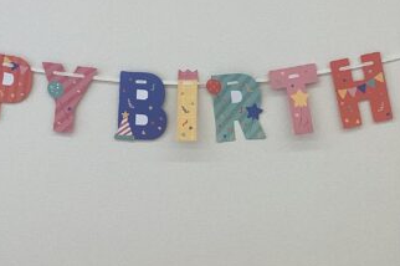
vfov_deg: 17.6
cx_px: 207
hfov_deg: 26.3
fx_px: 855
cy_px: 72
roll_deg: +1.1
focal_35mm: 77
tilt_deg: -4.7
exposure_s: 1/100
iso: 80
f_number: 2.4
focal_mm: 3.3
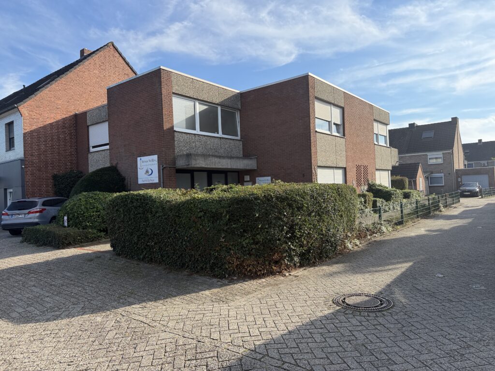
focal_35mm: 24
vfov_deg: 56.8
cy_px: 186
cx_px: 248
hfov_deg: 71.6
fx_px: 343
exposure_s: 1/2907
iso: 100
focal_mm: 6.76
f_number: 1.78
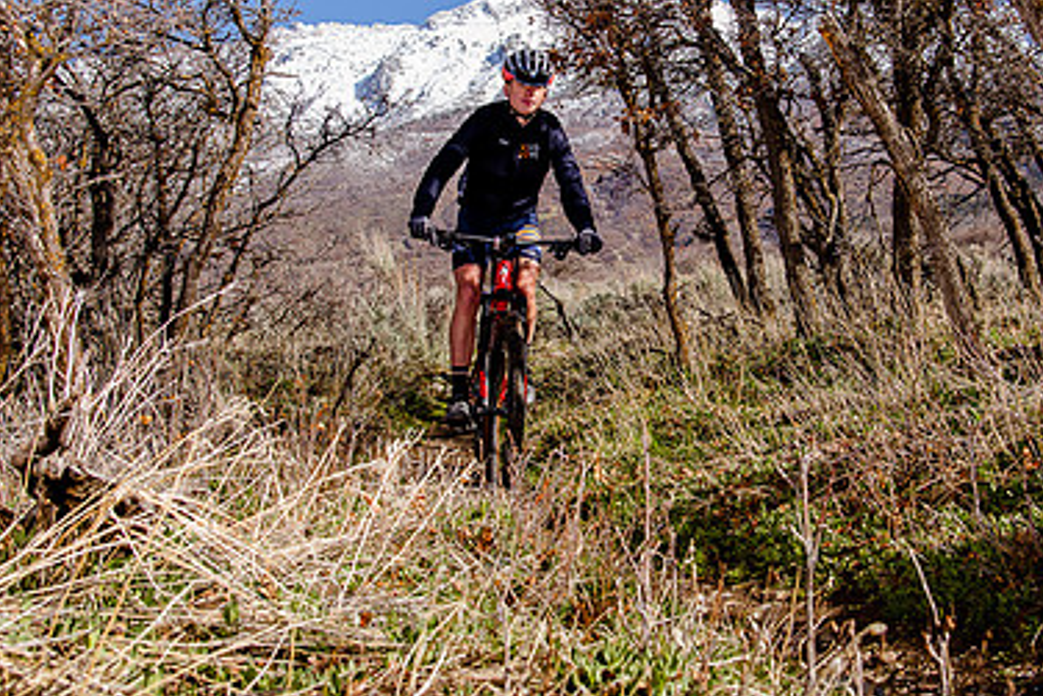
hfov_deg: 36.8
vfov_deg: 25.0
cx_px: 607
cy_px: 265
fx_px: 1565
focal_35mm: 54
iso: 200
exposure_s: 1/400
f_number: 6.3
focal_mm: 35
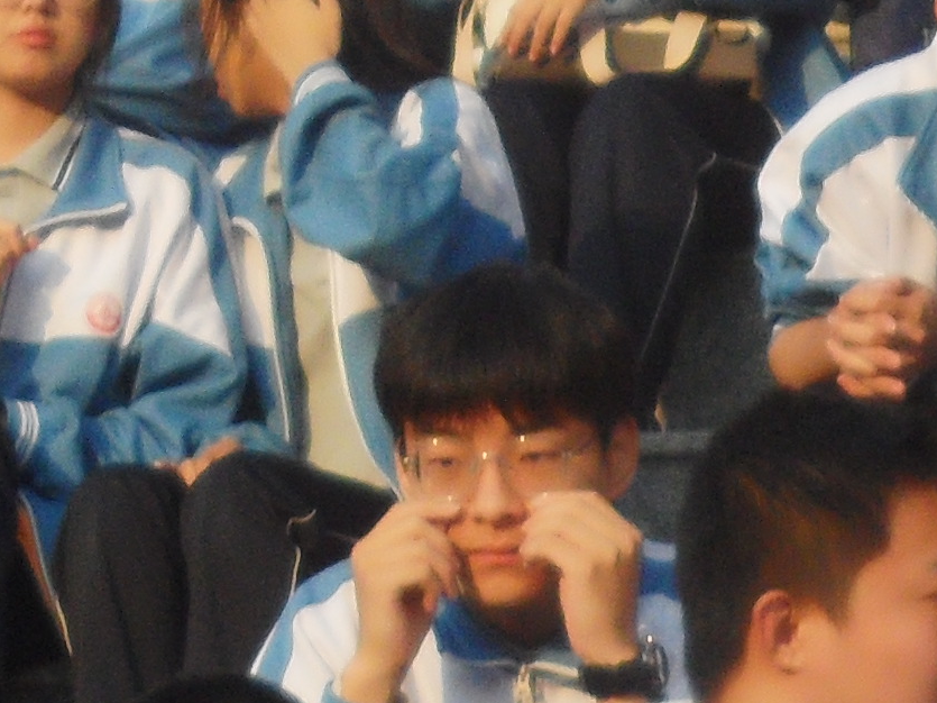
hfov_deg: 7.2
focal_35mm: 276
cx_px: 608
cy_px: 737
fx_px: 7470
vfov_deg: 5.4
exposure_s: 1/250
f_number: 4.7
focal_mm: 9.3
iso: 80
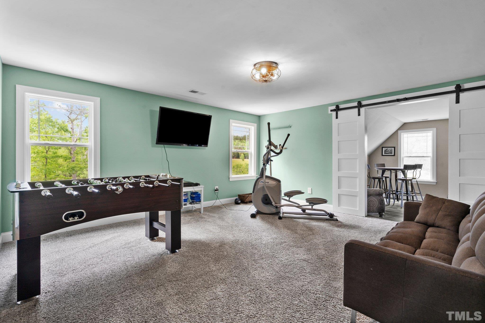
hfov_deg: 96.7
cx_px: 242
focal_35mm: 16
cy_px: 162
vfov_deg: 73.7
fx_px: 216
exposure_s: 1.5
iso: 400
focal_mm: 16
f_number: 9.5
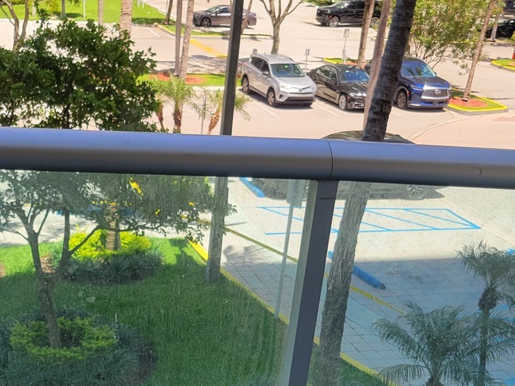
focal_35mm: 56
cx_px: 173
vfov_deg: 25.4
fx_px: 833
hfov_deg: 34.1
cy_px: 340
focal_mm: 5.4
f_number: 1.8
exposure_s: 1/696
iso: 40
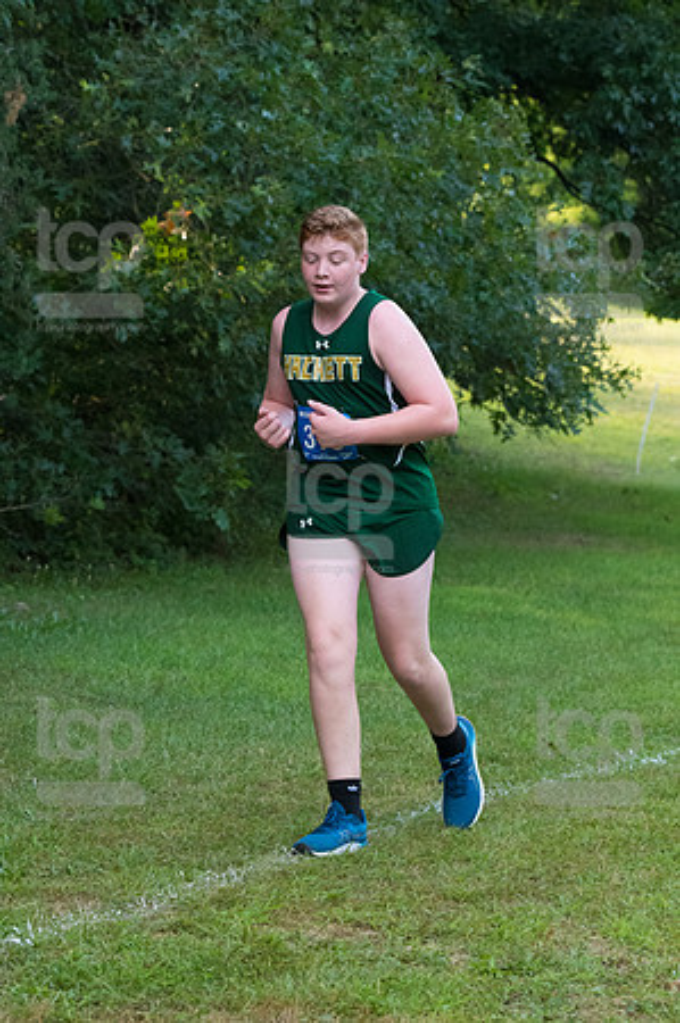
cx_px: 340
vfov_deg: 14.5
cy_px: 512
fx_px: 4032
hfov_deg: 9.6
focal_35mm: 142
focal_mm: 95
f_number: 5
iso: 3200
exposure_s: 1/1600
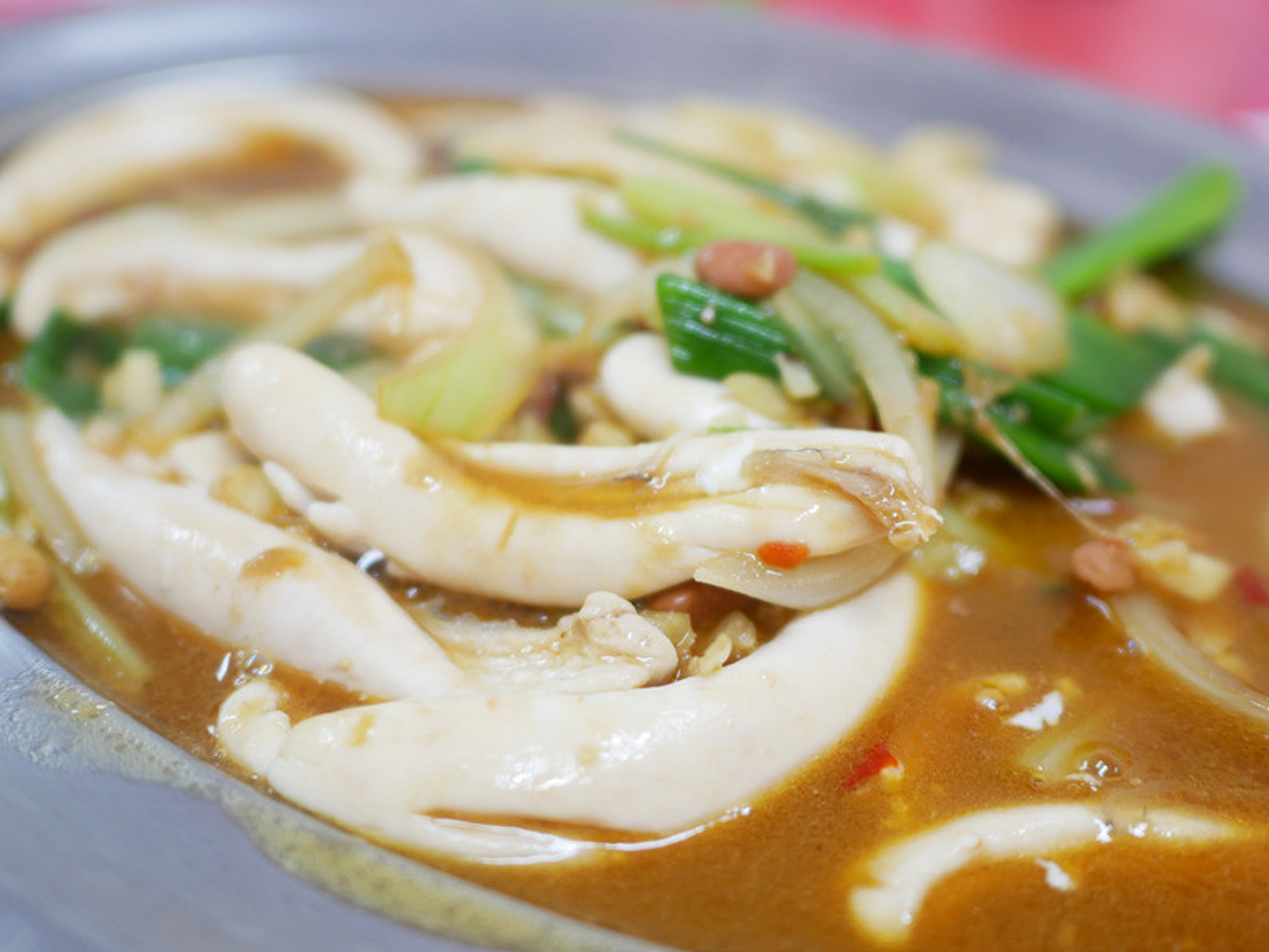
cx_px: 713
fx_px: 1393
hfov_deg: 48.9
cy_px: 518
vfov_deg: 37.7
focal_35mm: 38
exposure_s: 1/60
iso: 250
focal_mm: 15
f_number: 1.7
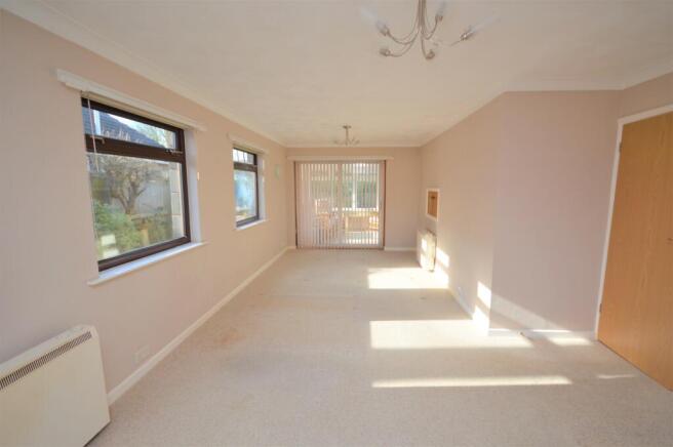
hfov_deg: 100.4
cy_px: 224
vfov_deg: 77.2
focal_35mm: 15
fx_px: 280
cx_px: 336
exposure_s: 1/160
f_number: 5
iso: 100
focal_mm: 10
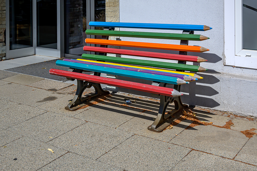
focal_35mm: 42
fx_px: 300
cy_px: 86
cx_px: 128
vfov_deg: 31.9
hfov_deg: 46.4
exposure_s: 1/1000
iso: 200
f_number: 8
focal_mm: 28
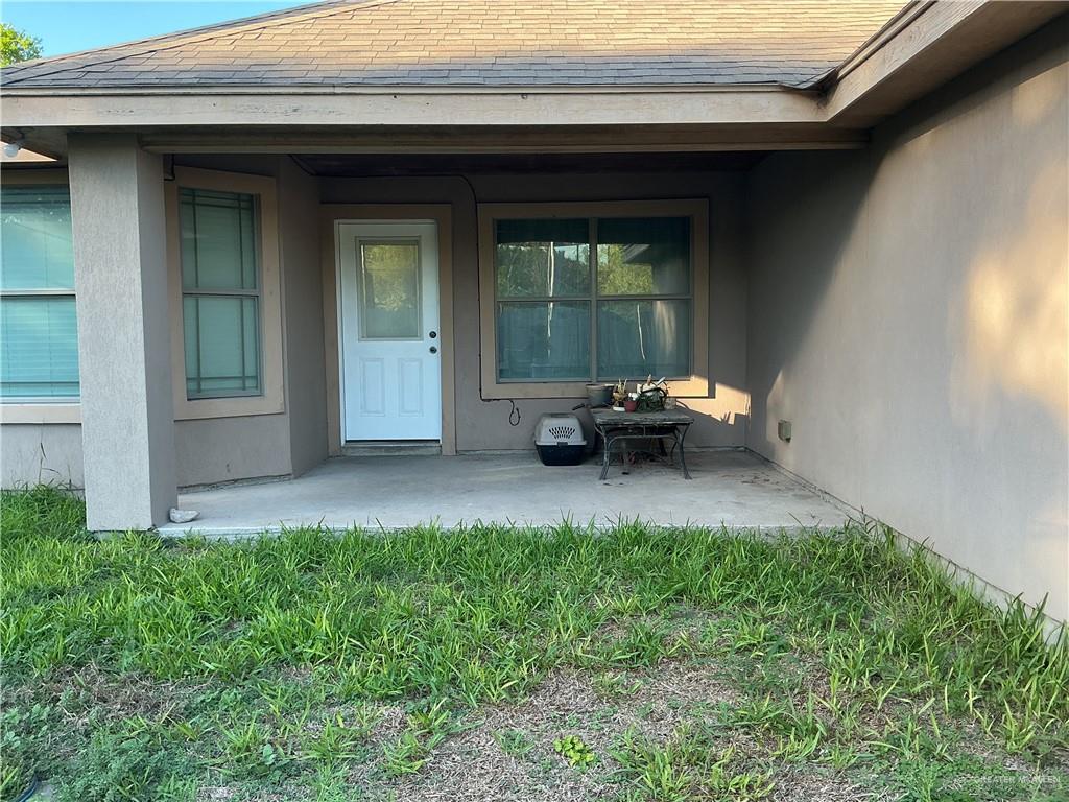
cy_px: 401
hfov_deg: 61.7
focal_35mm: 29
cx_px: 534
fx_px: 896
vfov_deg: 48.2
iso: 20
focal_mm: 3
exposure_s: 1/120
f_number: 1.8
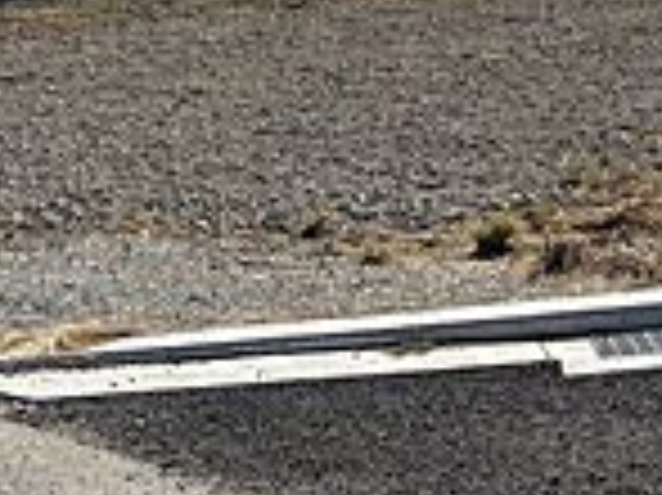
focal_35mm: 106
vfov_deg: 13.4
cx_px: 824
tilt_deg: -2.4
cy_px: -153
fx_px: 2026
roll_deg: -0.3
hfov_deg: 17.6
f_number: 1.6
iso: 50
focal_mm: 5.96
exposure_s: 1/7194
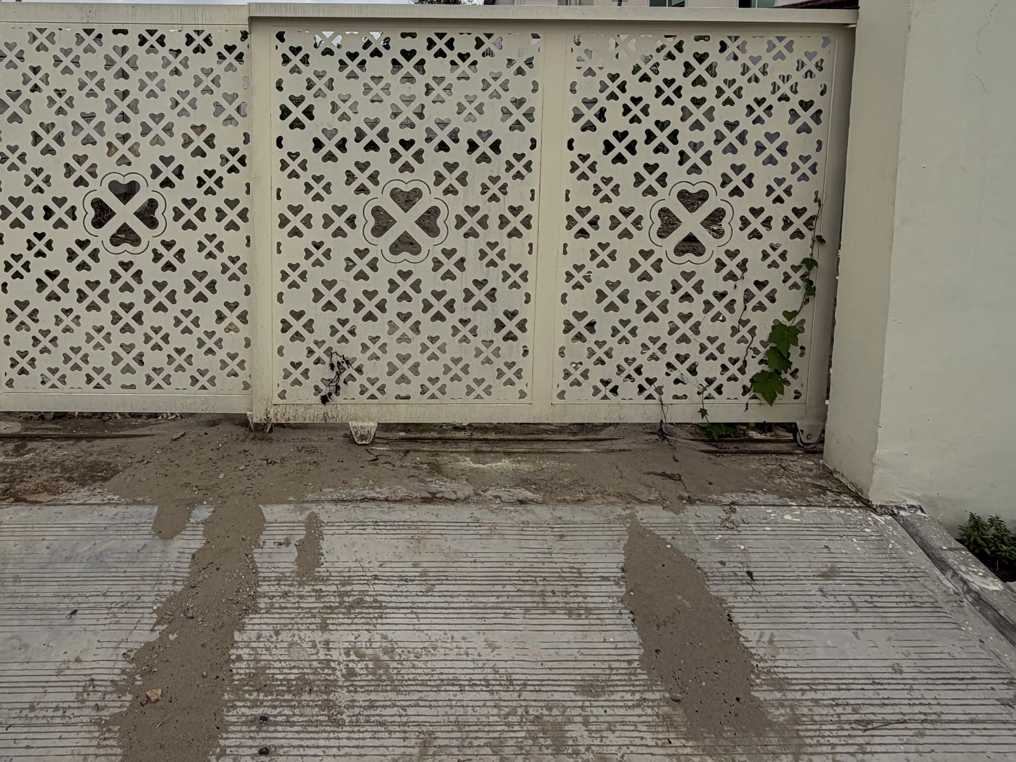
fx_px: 792
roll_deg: -0.3
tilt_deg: -3.2
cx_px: 371
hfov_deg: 64.2
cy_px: 152
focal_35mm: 27
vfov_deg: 48.4
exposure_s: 1/1497
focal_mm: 2.22
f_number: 2.2
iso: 20
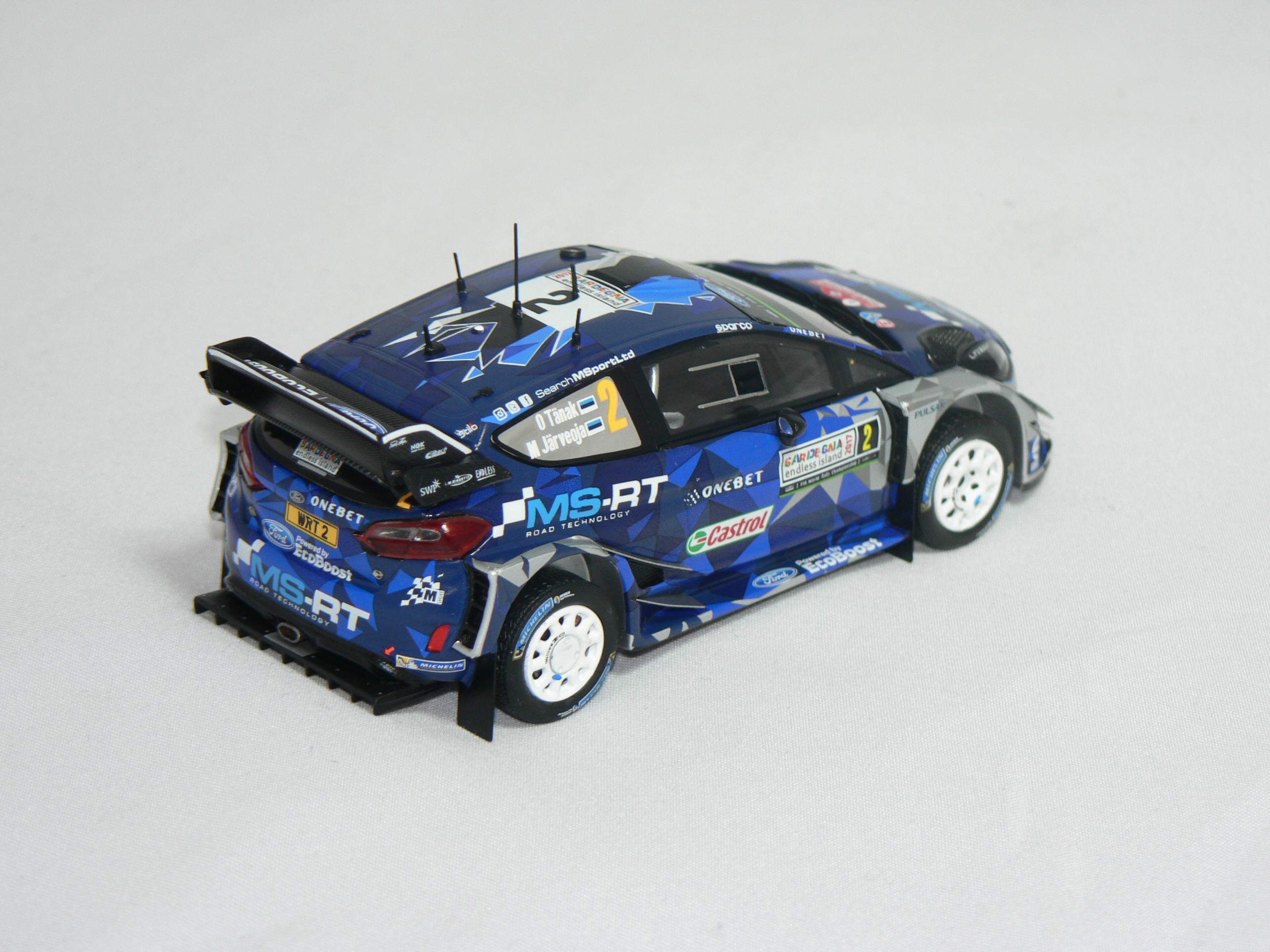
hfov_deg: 16.8
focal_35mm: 117
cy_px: 476
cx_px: 635
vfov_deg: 12.7
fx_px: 4293
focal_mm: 19.5
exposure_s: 1/60
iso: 80
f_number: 3.2
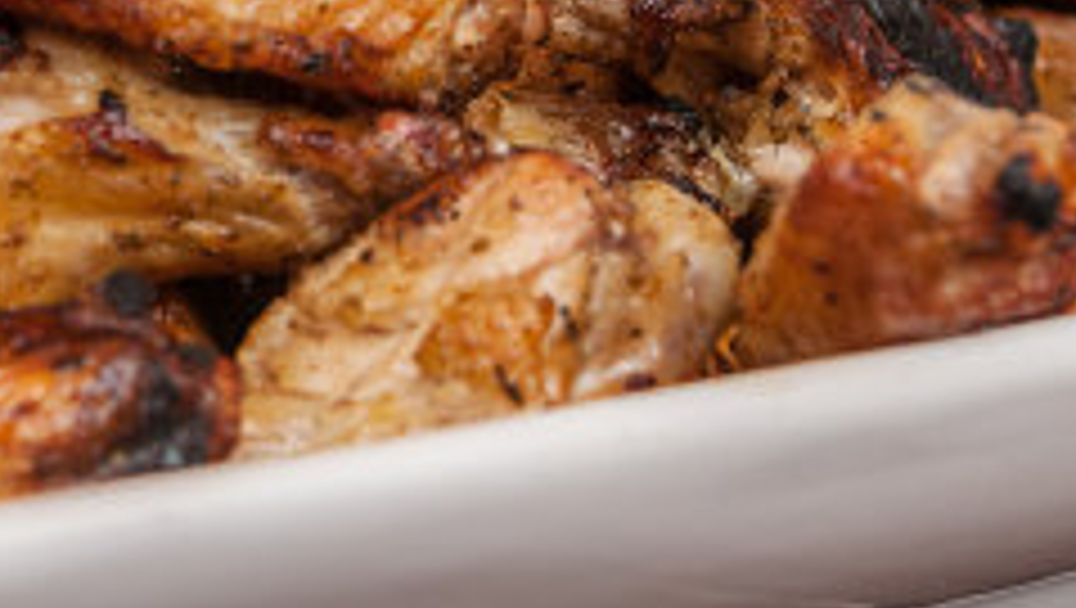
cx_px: 234
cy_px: -198
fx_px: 3094
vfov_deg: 10.9
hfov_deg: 19.5
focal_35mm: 108
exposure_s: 1/640
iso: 200
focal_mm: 27
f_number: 4.5
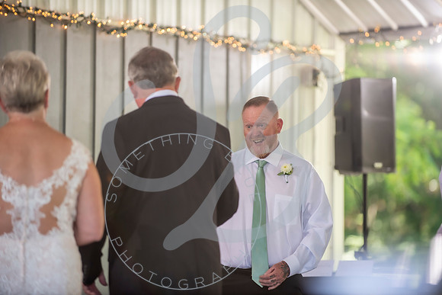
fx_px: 2149
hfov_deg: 11.7
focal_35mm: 175
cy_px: 148
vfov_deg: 7.9
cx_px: 221
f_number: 2.8
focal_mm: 175
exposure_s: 1/200
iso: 320
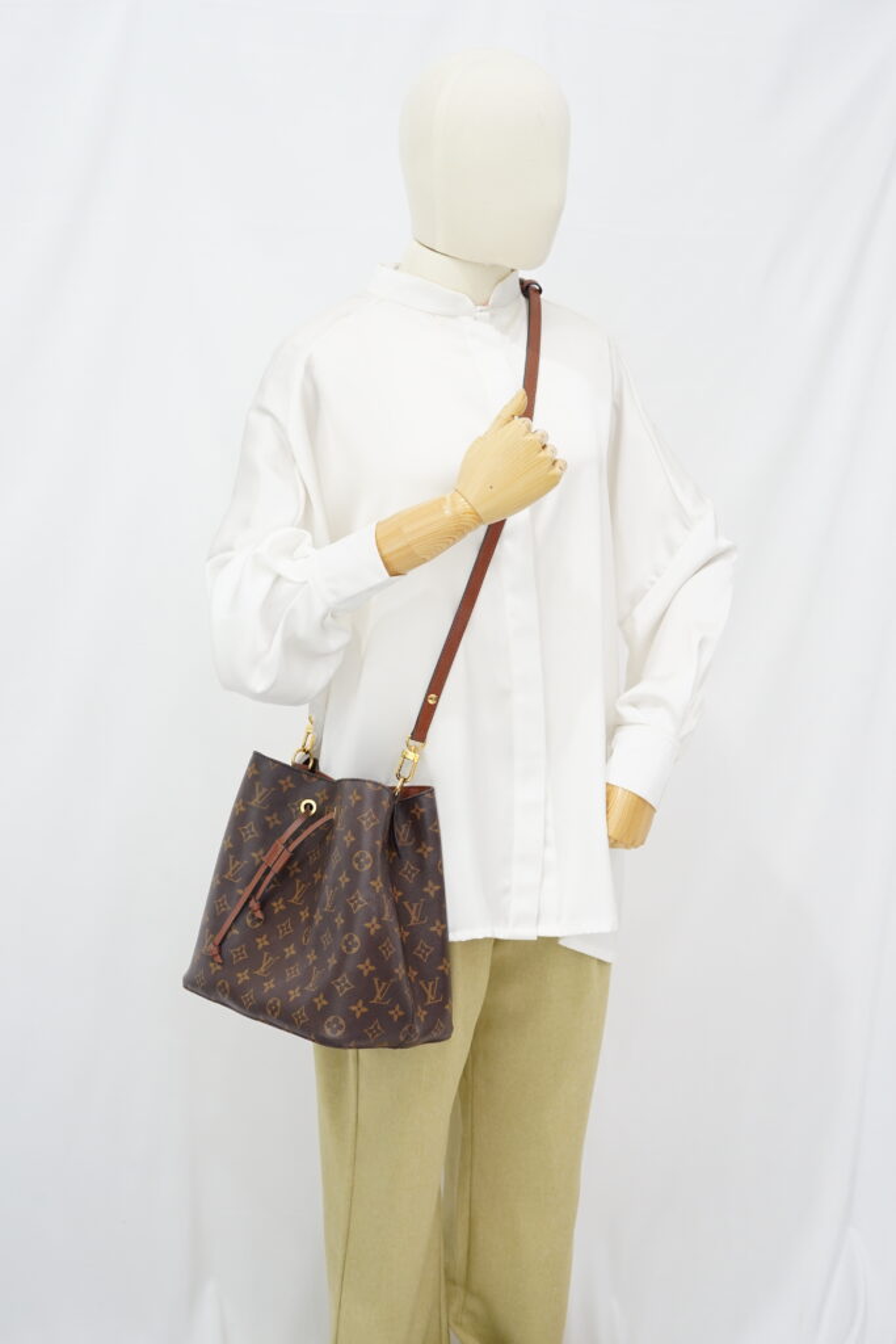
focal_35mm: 50
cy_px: 672
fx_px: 1866
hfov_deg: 27.0
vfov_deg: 39.6
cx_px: 448
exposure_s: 1/8
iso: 640
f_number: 6.3
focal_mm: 50
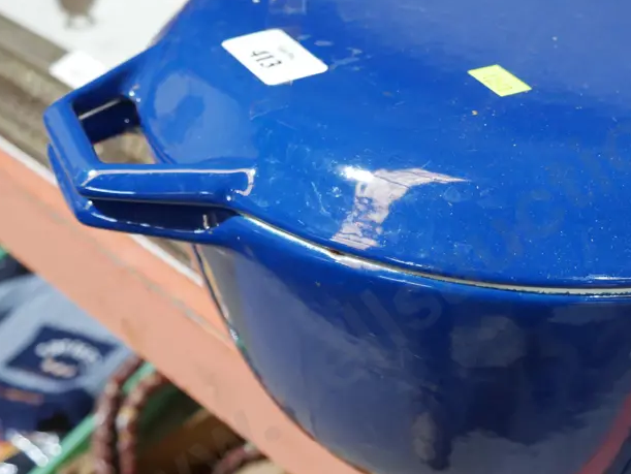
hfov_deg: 32.8
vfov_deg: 25.7
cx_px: 504
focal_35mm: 57
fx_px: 1040
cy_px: 239
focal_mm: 17
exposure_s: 1/60
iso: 1000
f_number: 4
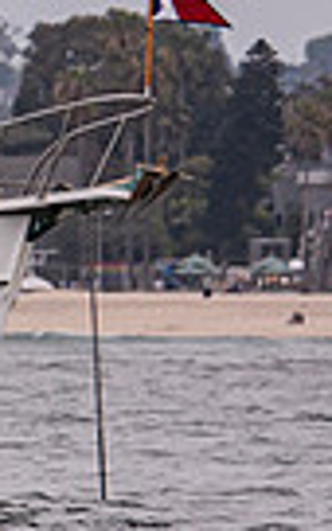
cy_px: -120
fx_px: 26276
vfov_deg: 1.2
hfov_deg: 0.7
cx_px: -782
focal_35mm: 1815
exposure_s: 1/1250
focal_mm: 270
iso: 200
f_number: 5.6
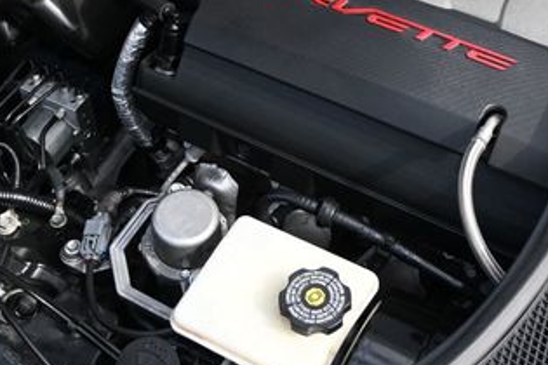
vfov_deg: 20.3
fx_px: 997
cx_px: 322
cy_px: 23
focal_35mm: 66
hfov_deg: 30.7
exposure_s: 1/250
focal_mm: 21.5
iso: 220
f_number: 4
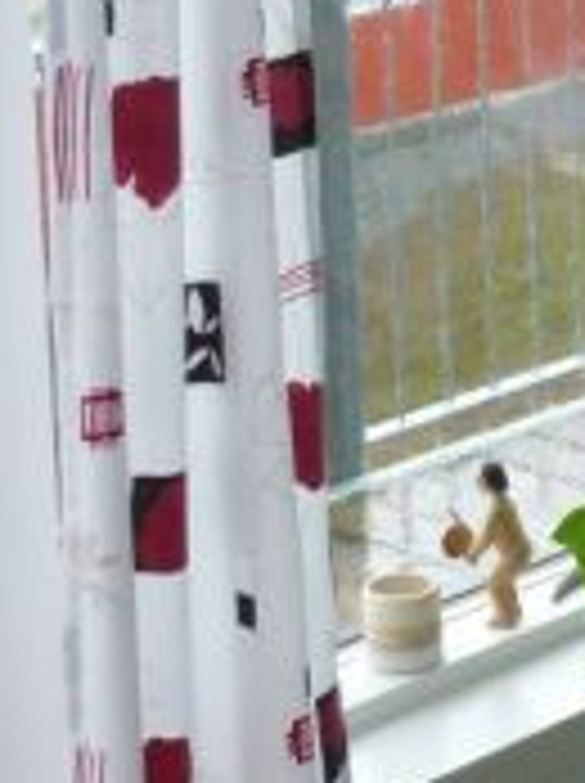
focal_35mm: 145
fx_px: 3275
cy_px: -189
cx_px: 1004
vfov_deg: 13.2
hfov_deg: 9.8
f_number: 3.7
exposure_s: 1/30
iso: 125
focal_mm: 6.9
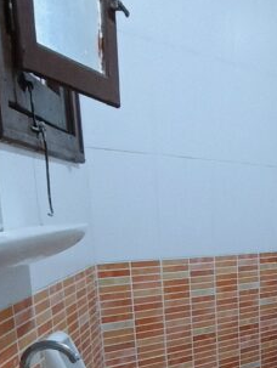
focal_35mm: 54
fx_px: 575
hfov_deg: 23.9
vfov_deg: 32.8
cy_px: 363
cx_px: 357
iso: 400
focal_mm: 1.68
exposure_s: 1/16.7
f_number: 2.2
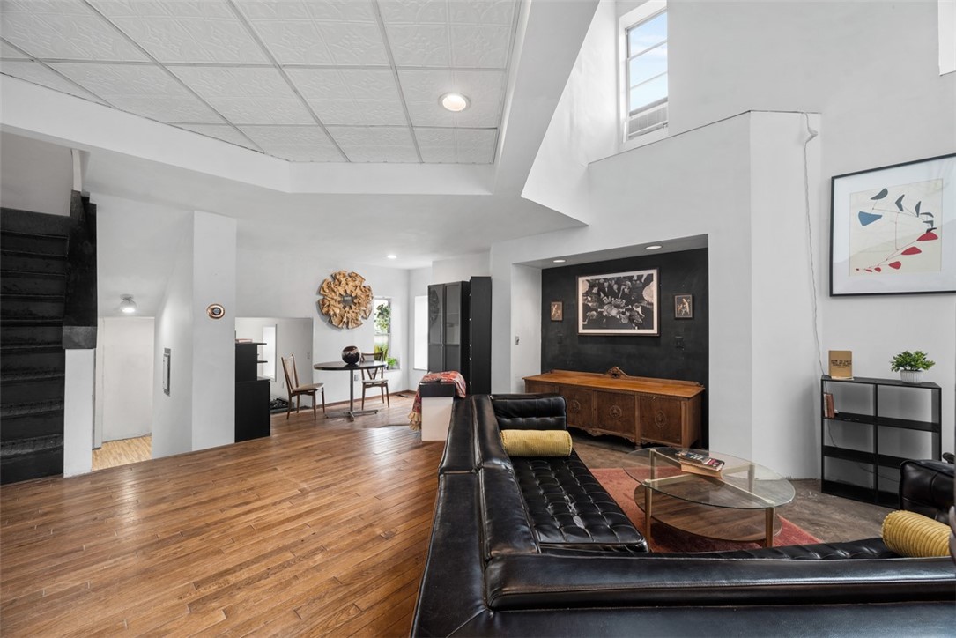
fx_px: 372
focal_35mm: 14
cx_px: 478
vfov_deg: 81.2
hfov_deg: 104.2
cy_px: 319
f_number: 8
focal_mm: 14
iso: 400
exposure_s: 1/1.67
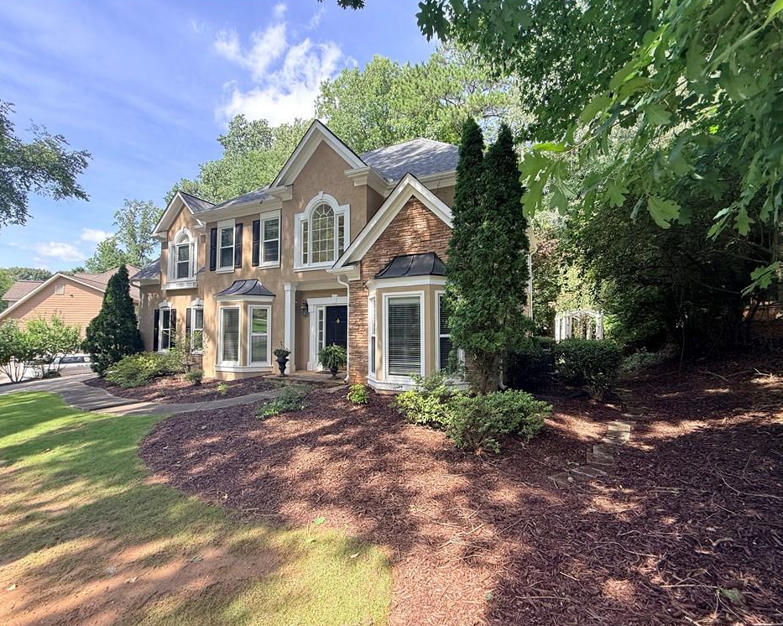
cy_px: 314
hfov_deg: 96.8
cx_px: 405
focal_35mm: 15
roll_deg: -0.4
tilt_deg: +3.5
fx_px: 348
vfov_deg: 84.0
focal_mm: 2.22
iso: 50
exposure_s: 1/173
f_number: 2.2
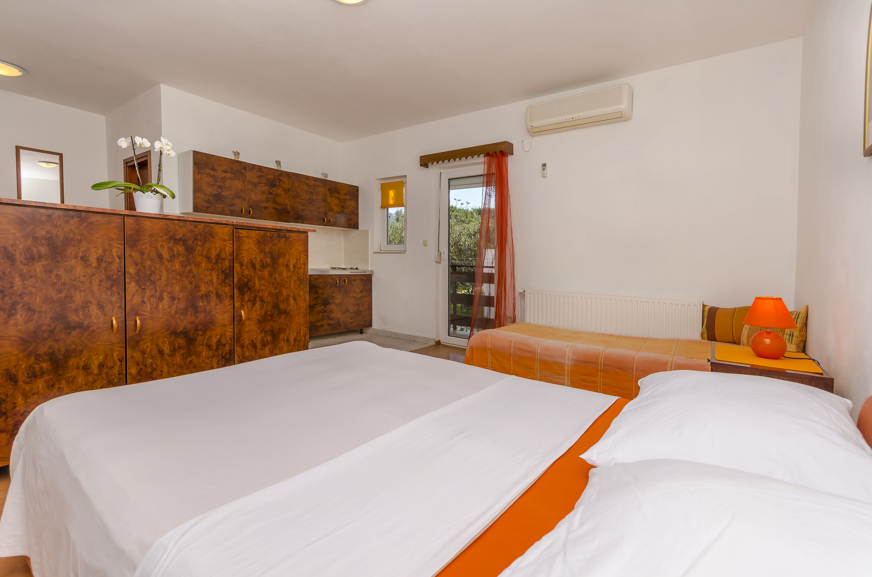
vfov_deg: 77.1
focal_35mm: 15
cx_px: 436
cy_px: 288
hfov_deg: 100.5
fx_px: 363
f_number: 8
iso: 100
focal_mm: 10
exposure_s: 1/200
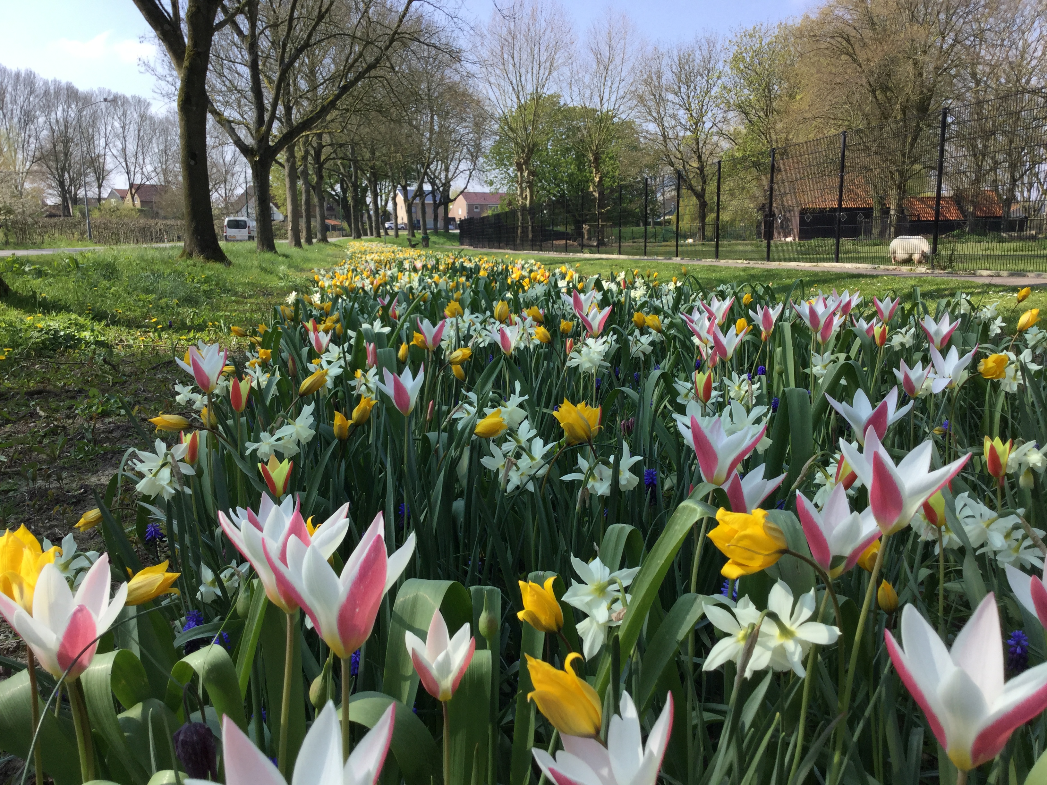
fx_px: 938
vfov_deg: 45.4
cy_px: 392
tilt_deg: -11.1
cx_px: 524
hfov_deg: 58.4
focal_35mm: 31
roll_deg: -0.5
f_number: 2.4
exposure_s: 1/622
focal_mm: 3.3
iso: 25
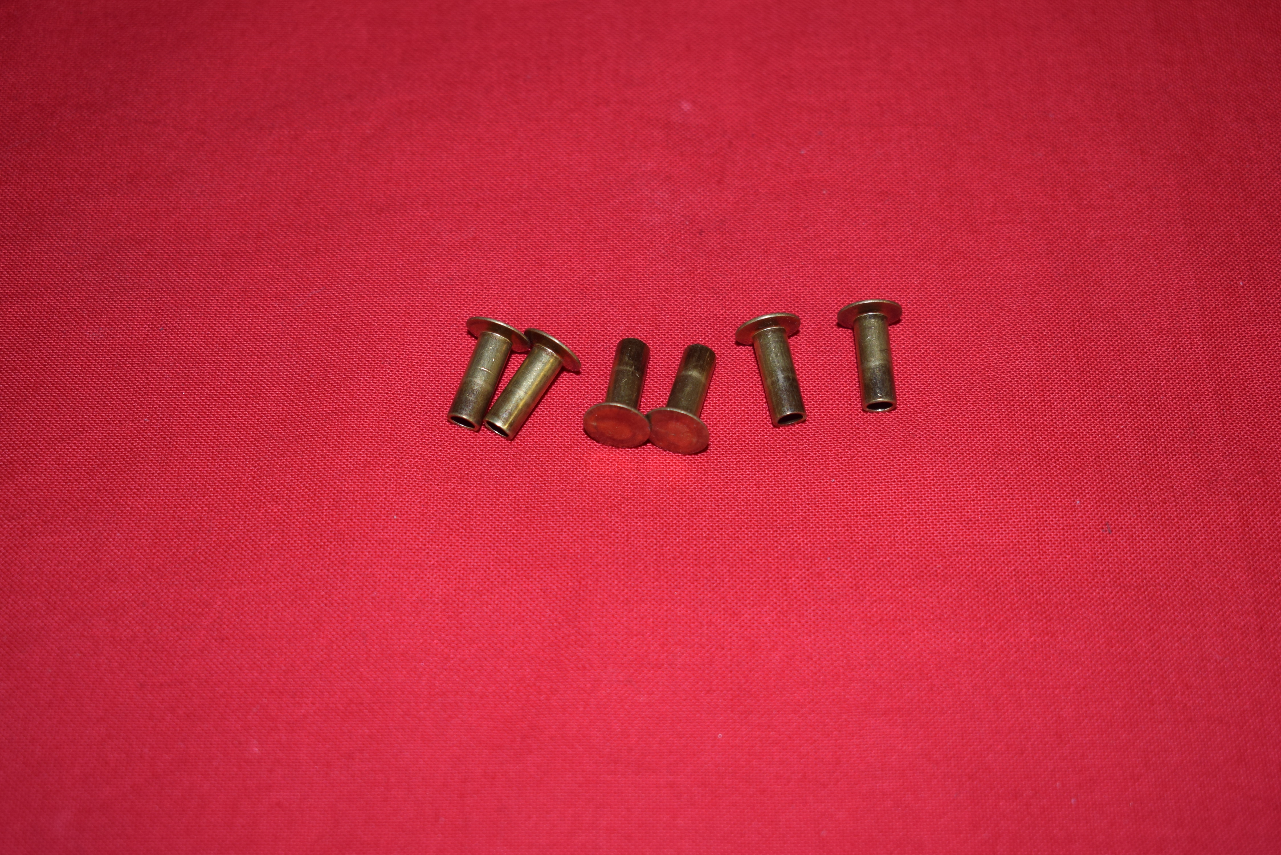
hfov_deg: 35.0
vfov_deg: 23.8
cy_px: 428
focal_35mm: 57
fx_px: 2029
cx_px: 640
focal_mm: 38
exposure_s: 1/25
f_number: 5
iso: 160
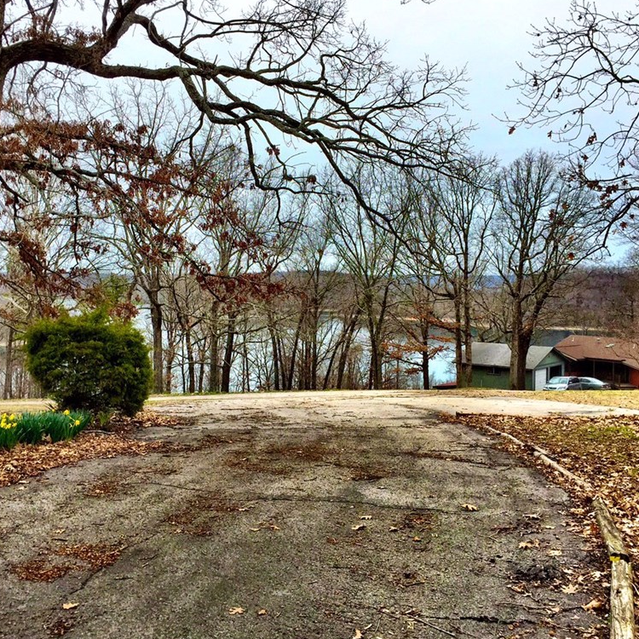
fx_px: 731
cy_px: 317
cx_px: 273
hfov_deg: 47.1
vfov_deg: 47.2
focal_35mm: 35
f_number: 2.2
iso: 32
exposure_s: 1/2198
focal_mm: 4.15
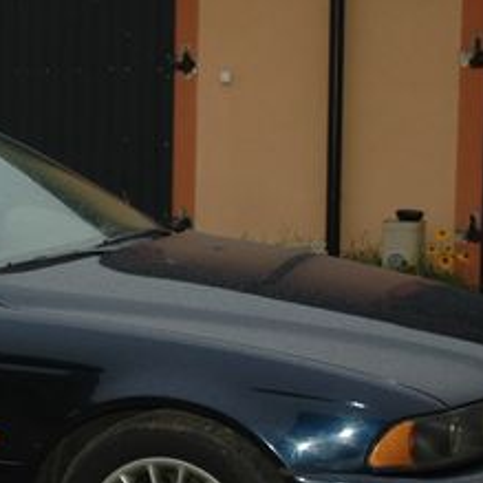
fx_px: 1916
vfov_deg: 14.3
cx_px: -148
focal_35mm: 121
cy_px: 309
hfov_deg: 13.8
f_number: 4
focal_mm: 29
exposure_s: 1/60
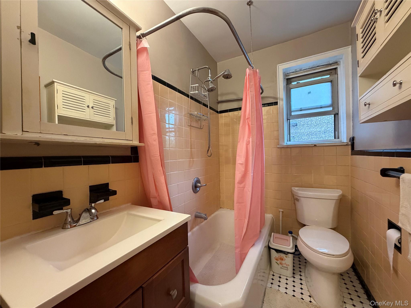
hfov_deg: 102.1
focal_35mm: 14
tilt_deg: +0.4
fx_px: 166
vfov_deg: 85.7
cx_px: 206
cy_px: 154
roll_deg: +1.1
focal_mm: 2.22
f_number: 2.2
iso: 500
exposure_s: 1/60
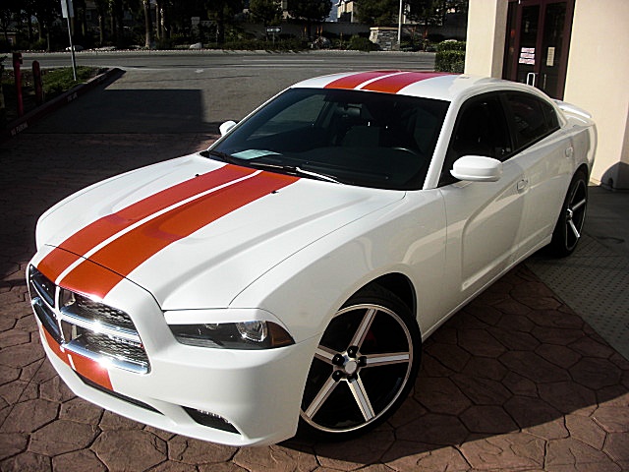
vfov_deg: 39.7
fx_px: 654
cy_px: 236
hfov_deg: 51.4
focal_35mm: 36
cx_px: 314
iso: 50
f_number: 7.9
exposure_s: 1/160
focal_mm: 6.3
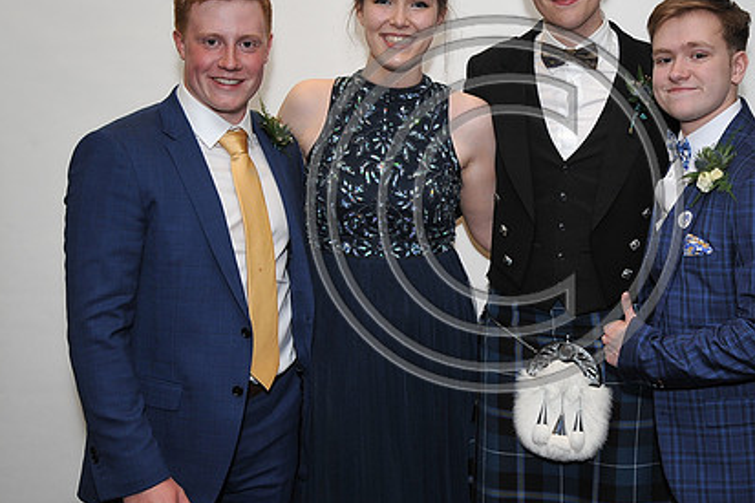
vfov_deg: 22.9
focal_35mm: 59
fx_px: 1237
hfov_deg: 33.7
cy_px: 203
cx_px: 495
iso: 800
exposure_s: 1/60
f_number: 6.3
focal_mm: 42
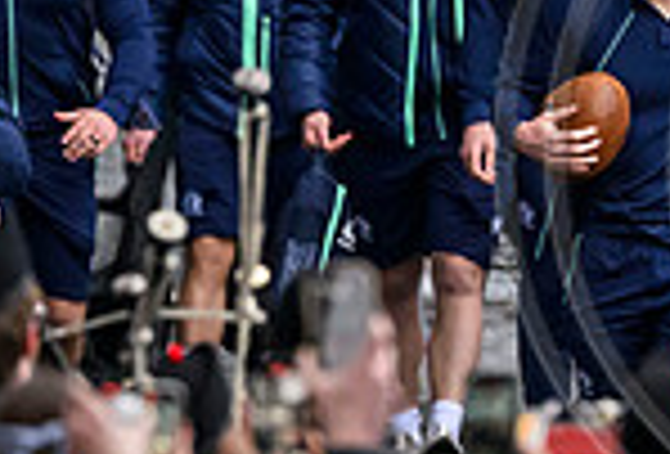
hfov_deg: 1.9
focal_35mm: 1066
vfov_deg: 1.3
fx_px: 19941
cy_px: 17
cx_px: 691
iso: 3200
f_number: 2.8
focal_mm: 200
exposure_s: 1/2000
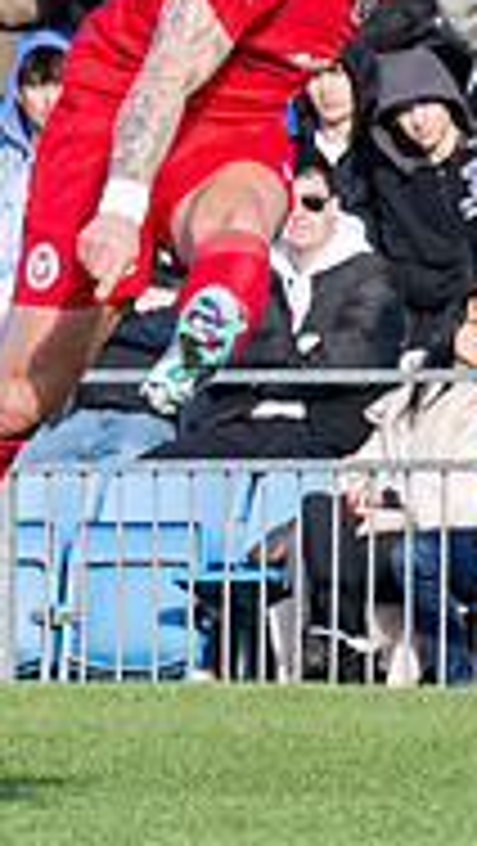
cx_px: 704
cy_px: 265
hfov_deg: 0.9
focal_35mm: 1391
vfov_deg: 1.6
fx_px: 31221
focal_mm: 150
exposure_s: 1/2500
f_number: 4
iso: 400
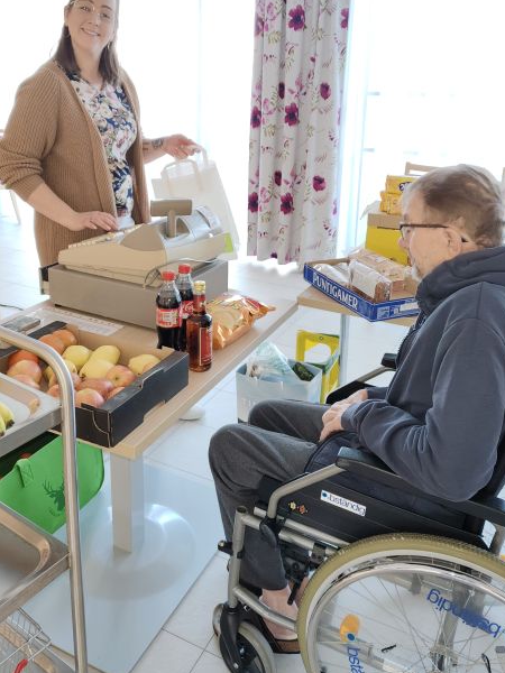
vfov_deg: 56.1
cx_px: 228
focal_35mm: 32
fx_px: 622
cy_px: 247
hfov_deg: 44.1
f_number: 1.88
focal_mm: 5.56
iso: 1850
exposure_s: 1/50
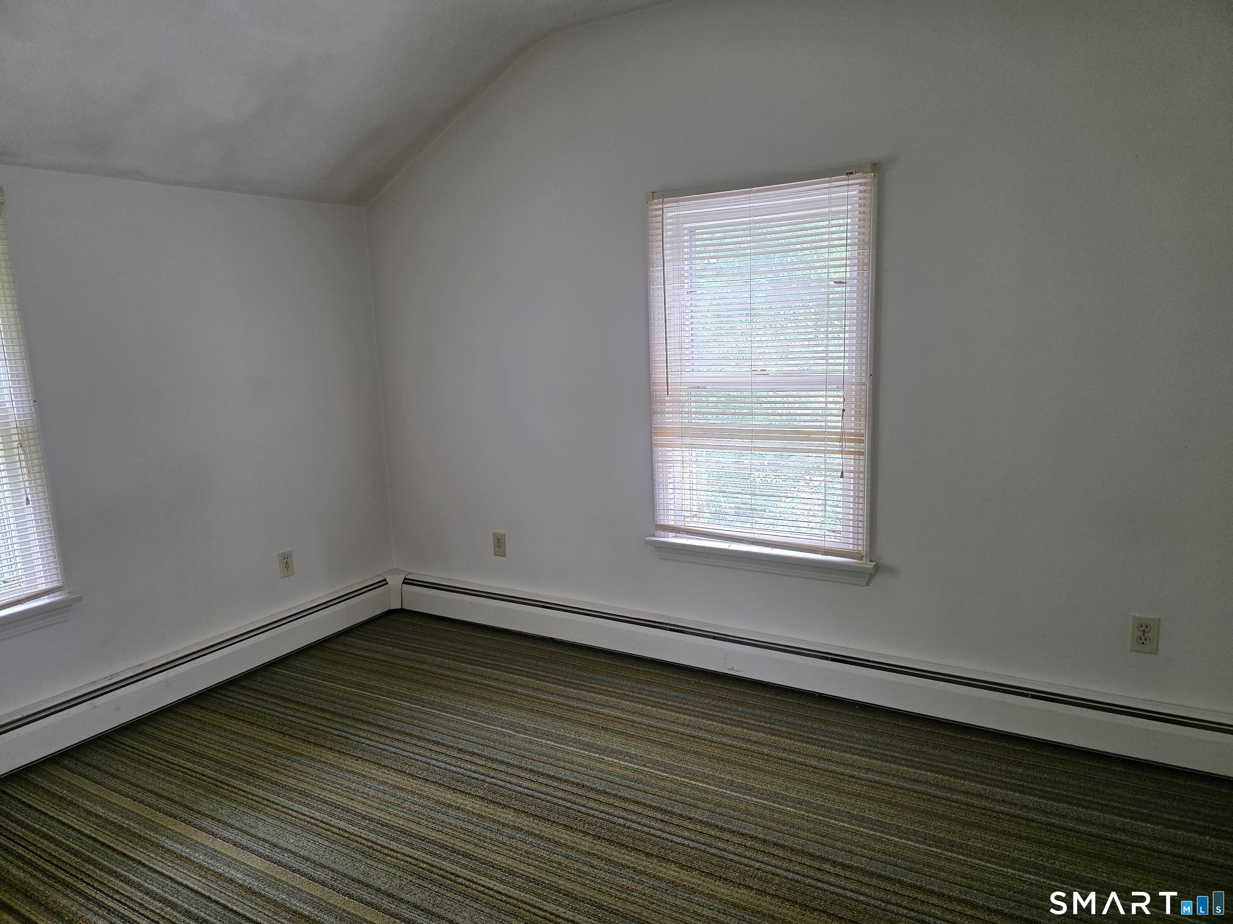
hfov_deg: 73.9
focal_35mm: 23
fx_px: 819
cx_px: 616
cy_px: 462
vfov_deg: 58.9
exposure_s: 1/120
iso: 200
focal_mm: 6.3
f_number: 1.7
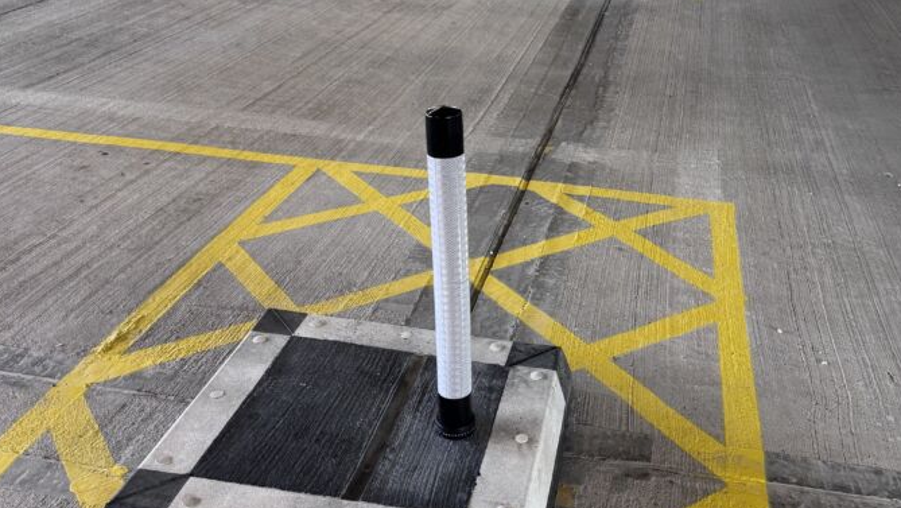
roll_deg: -0.7
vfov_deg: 29.5
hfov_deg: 50.3
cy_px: 171
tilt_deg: -21.3
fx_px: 956
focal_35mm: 40
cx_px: 509
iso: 125
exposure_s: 1/100
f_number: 1.78
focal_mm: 6.76
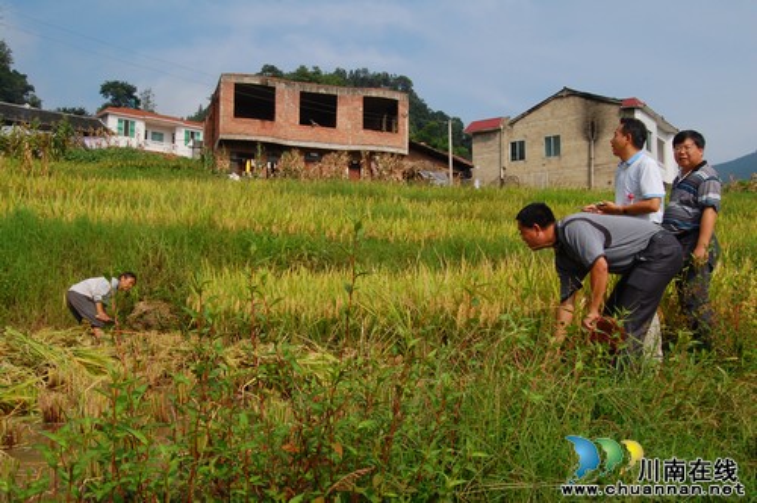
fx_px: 693
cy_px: 252
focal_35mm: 33
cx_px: 378
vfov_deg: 39.9
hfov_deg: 57.3
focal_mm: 22
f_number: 18
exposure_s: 1/80
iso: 200
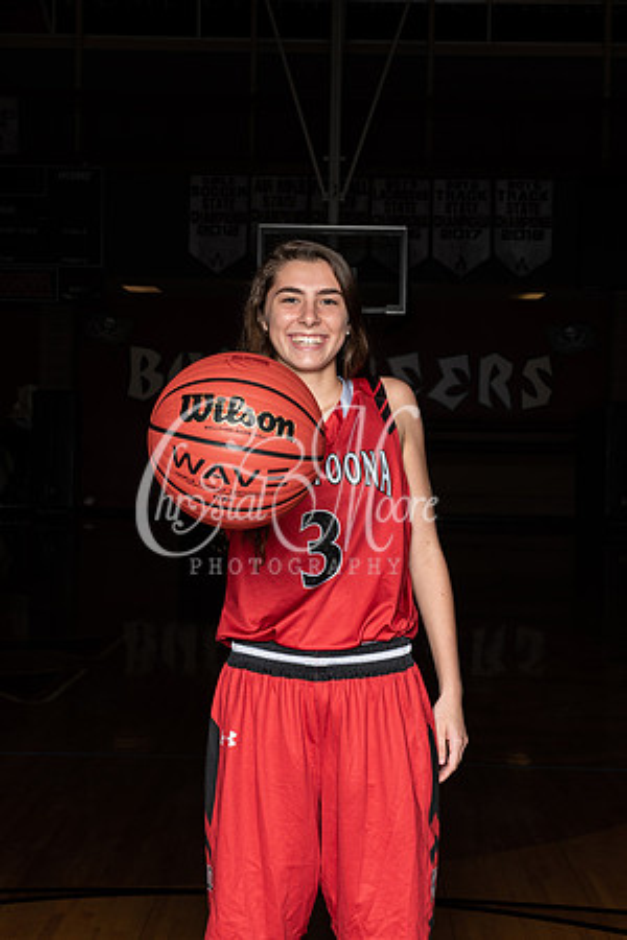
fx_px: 1829
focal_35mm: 70
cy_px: 470
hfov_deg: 19.5
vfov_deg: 28.8
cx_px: 314
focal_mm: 70
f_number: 14
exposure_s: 1/200
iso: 320
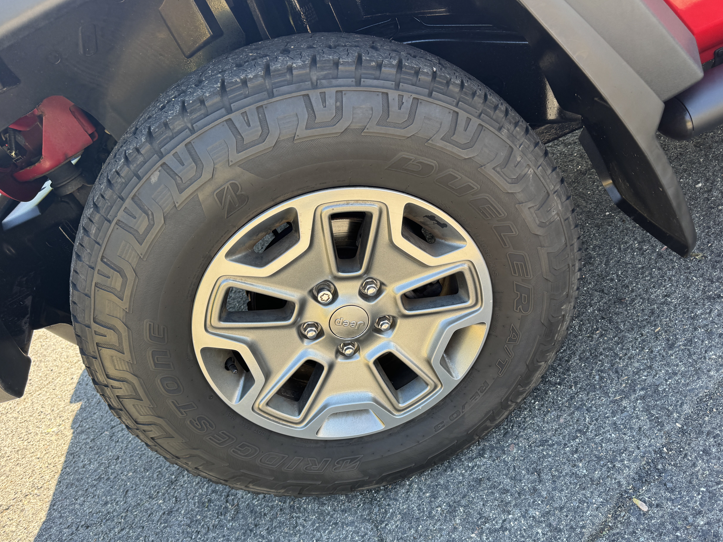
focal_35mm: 28
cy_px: 312
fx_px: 585
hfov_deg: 63.3
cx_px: 392
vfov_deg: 49.6
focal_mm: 6.76
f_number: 1.78
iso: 64
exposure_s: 1/164
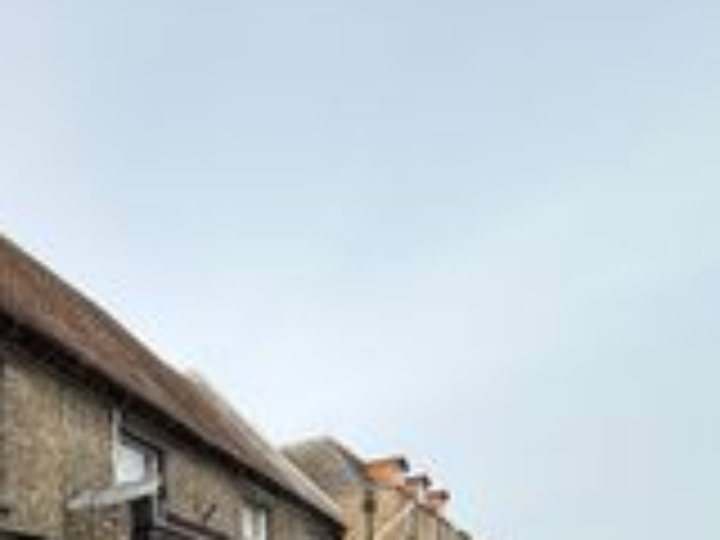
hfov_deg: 42.5
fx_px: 728
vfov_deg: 32.8
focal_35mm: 35
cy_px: 662
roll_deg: +0.1
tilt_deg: +1.3
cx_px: -54
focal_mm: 2.22
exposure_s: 1/172
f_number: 2.2
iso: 50
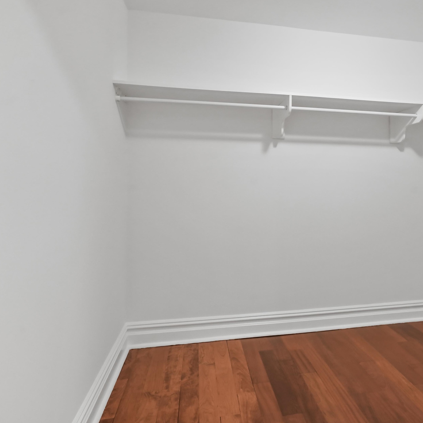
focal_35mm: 23
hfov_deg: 65.8
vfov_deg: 67.1
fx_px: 318
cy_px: 188
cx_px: 275
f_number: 9
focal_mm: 16
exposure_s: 1/8
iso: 2500
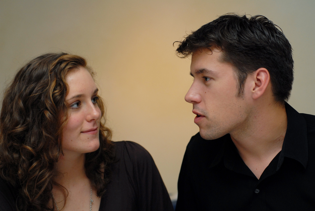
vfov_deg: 15.2
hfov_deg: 22.6
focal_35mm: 90
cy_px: 106
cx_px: 158
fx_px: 788
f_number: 3.2
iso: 400
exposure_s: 1/60
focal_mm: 60
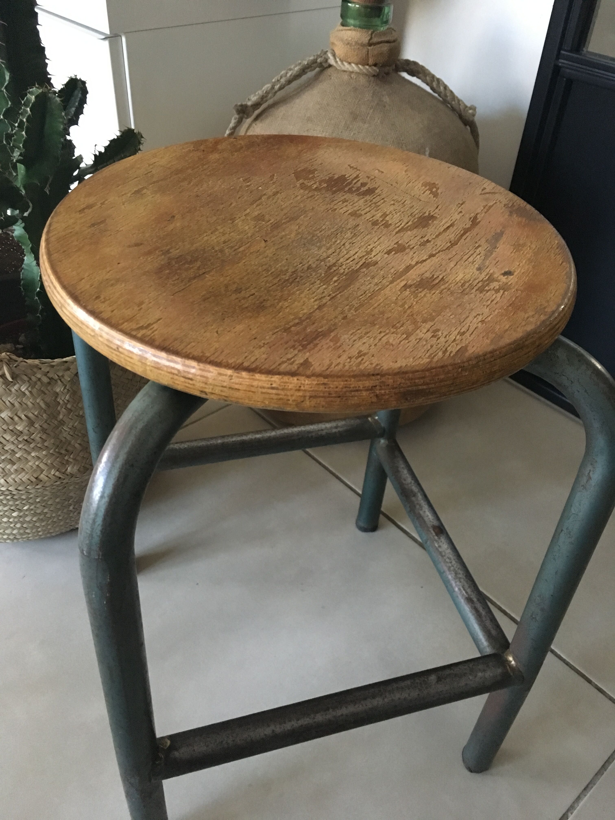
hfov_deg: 48.2
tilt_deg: -39.7
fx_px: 687
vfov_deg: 61.7
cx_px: 308
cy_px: 410
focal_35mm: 29
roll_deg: -5.5
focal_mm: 4.15
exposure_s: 1/17
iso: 250
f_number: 2.2
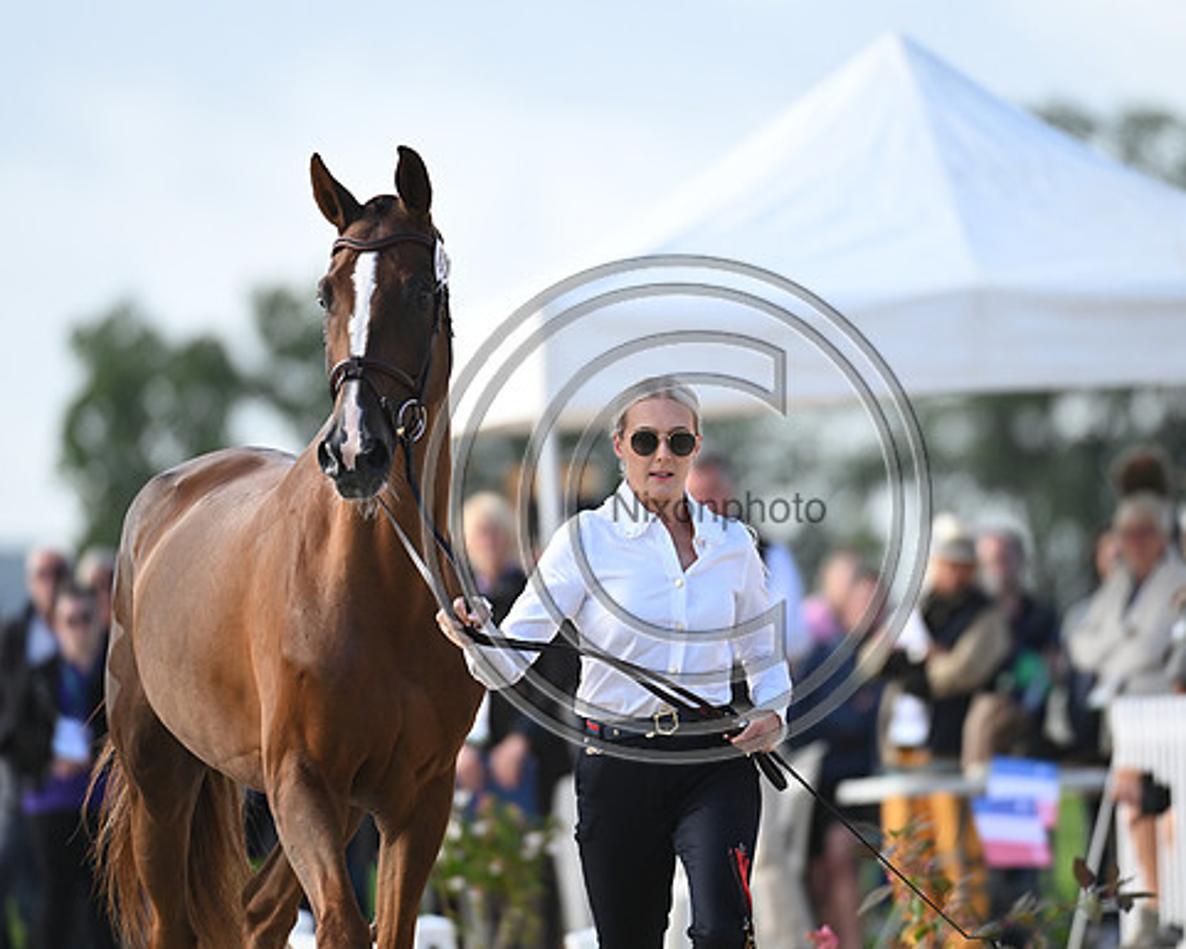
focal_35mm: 453
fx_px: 15904
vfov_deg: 3.4
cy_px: 474
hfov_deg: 4.3
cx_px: 648
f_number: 5
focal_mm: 400
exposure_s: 1/1600
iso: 900
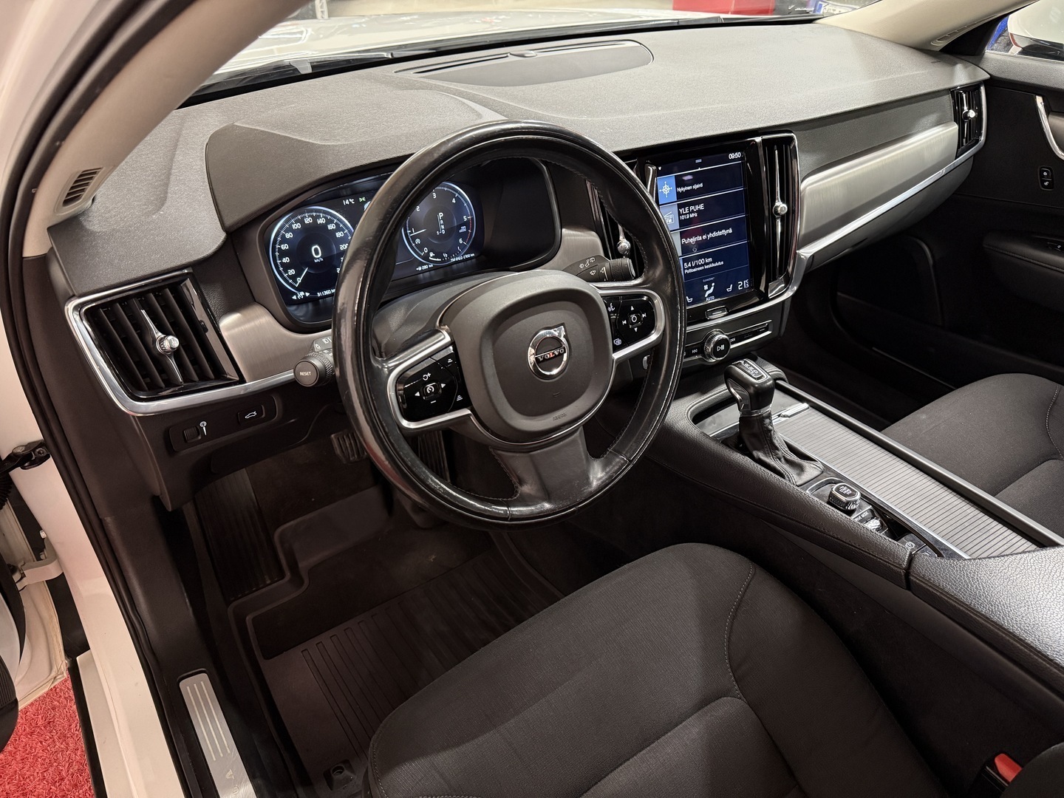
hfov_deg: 71.6
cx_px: 532
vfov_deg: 56.8
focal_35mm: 24
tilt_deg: -34.9
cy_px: 399
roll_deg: -0.2
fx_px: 738
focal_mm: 6.76
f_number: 1.78
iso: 400
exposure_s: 1/50
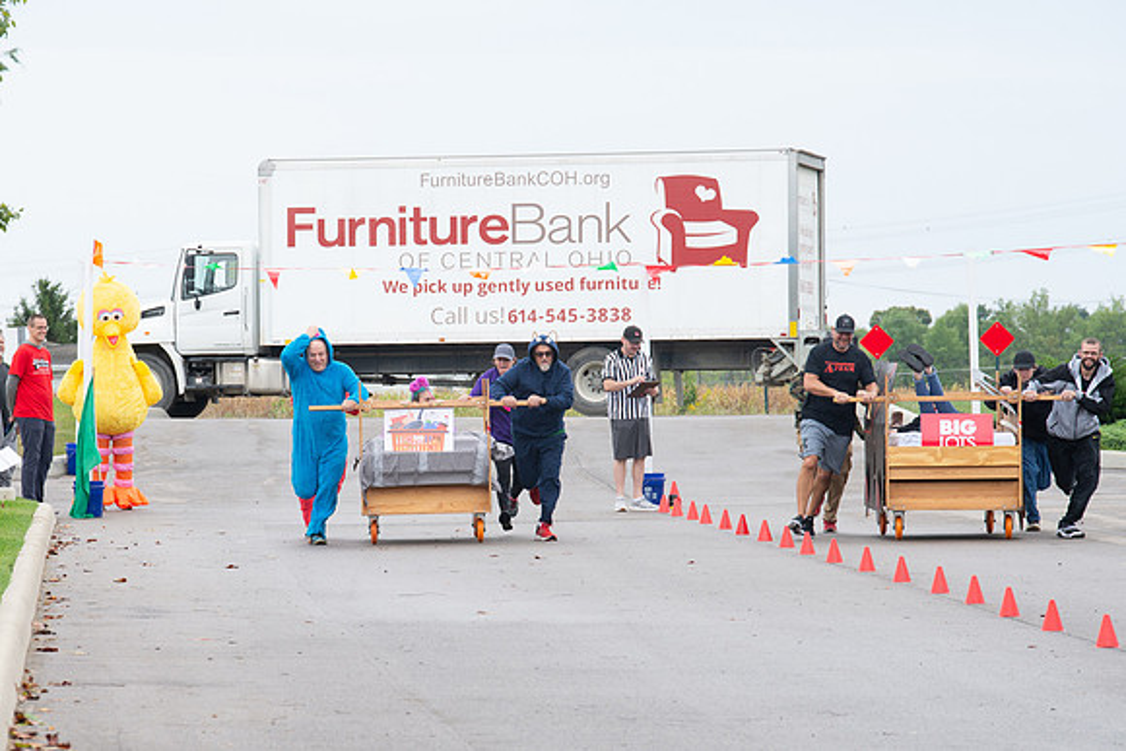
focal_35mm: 252
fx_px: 7874
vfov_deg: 5.5
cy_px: 440
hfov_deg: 8.2
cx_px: 438
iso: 640
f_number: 9
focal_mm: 200
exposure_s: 1/250
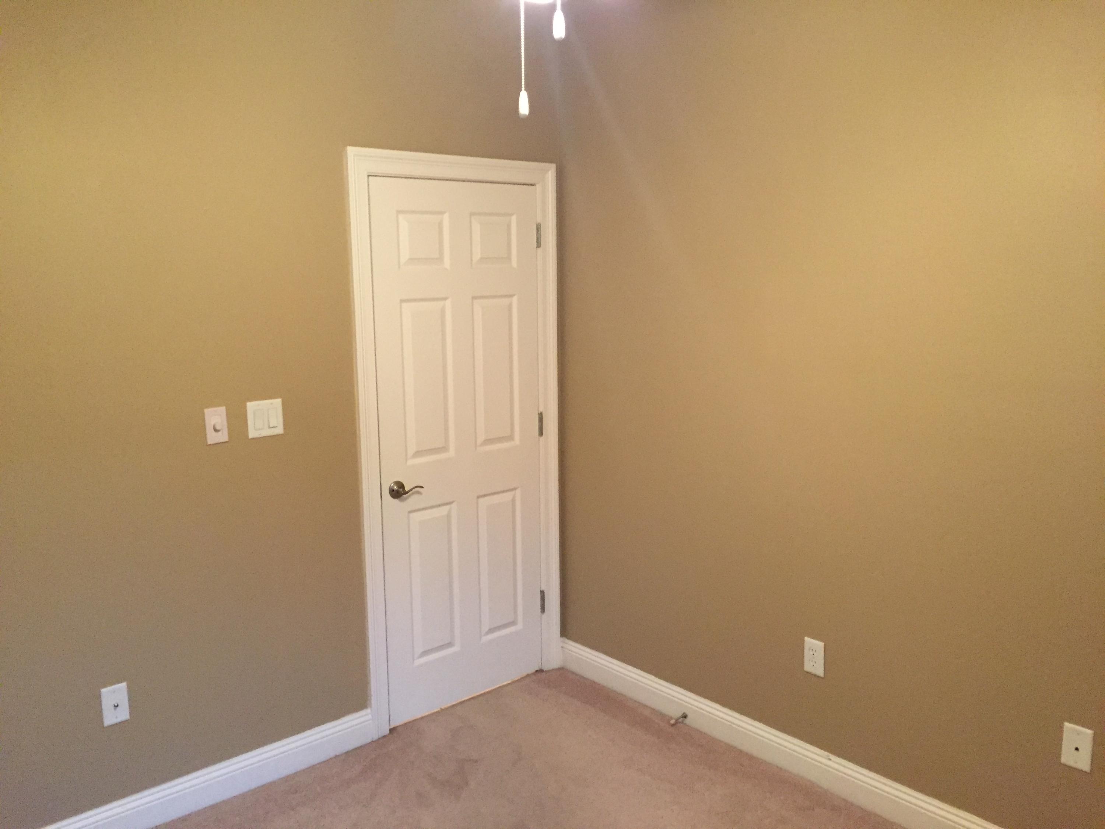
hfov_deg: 61.7
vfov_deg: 48.2
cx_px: 552
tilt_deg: -11.0
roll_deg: +0.0
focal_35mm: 29
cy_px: 414
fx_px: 926
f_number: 2.2
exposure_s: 1/30
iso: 250
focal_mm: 4.15
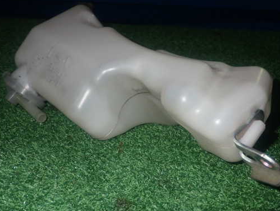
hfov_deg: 43.7
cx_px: 160
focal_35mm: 43
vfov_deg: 33.6
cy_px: 104
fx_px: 348
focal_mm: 6.37
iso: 250
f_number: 7.1
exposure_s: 1/40
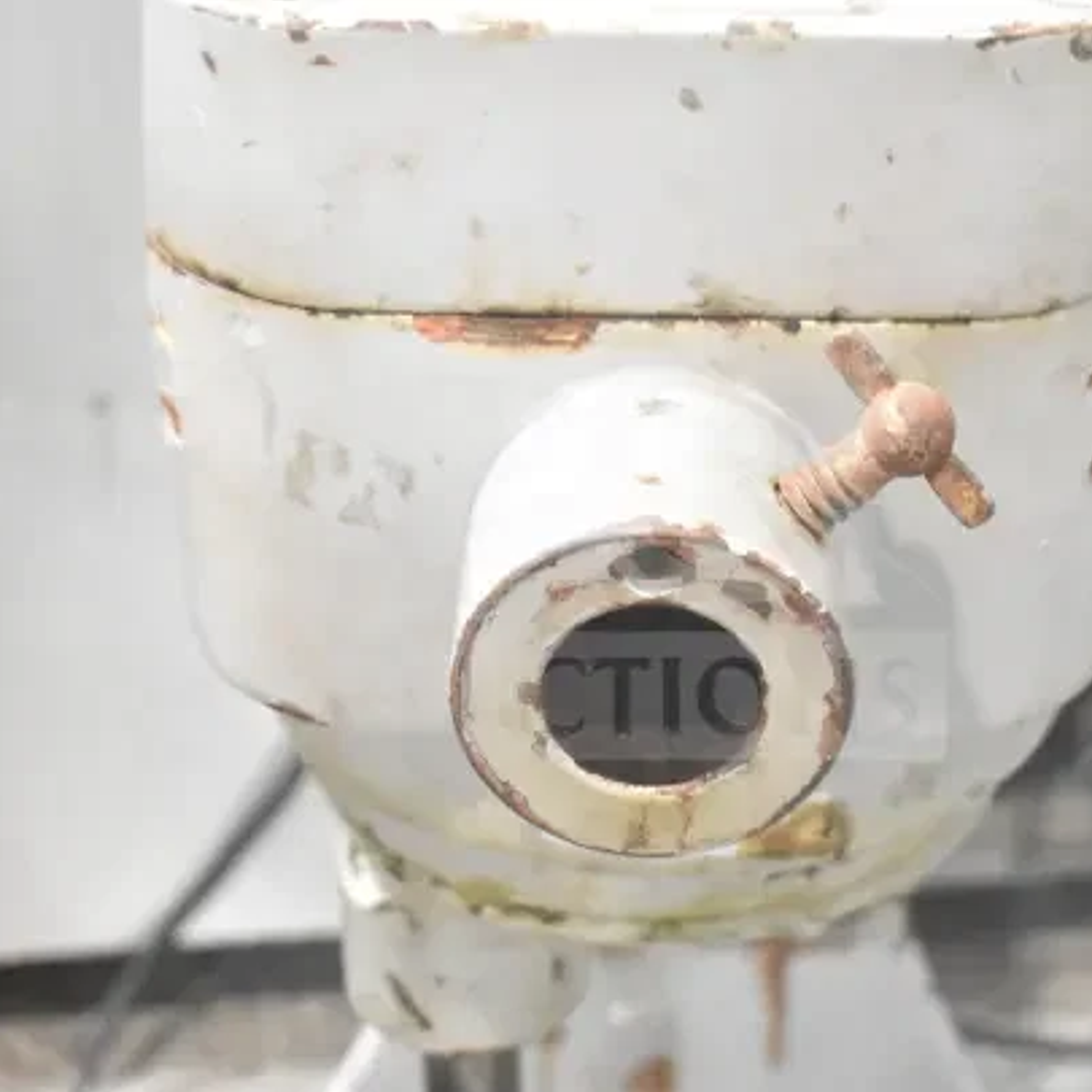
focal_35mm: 73
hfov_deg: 23.6
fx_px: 2605
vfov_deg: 23.7
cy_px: 546
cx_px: 642
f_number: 4.8
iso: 4000
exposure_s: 1/60
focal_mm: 38
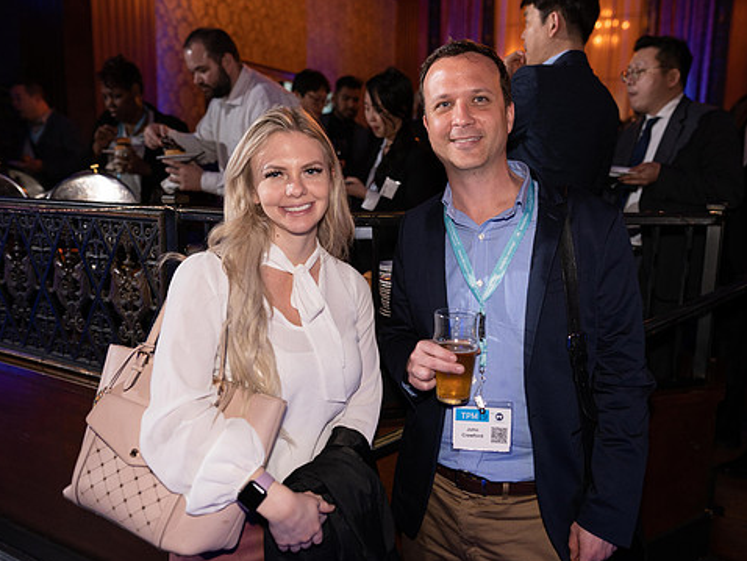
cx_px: 395
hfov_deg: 63.4
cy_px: 271
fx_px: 605
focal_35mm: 28
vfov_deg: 49.8
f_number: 2
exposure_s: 1/200
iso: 1600
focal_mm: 24
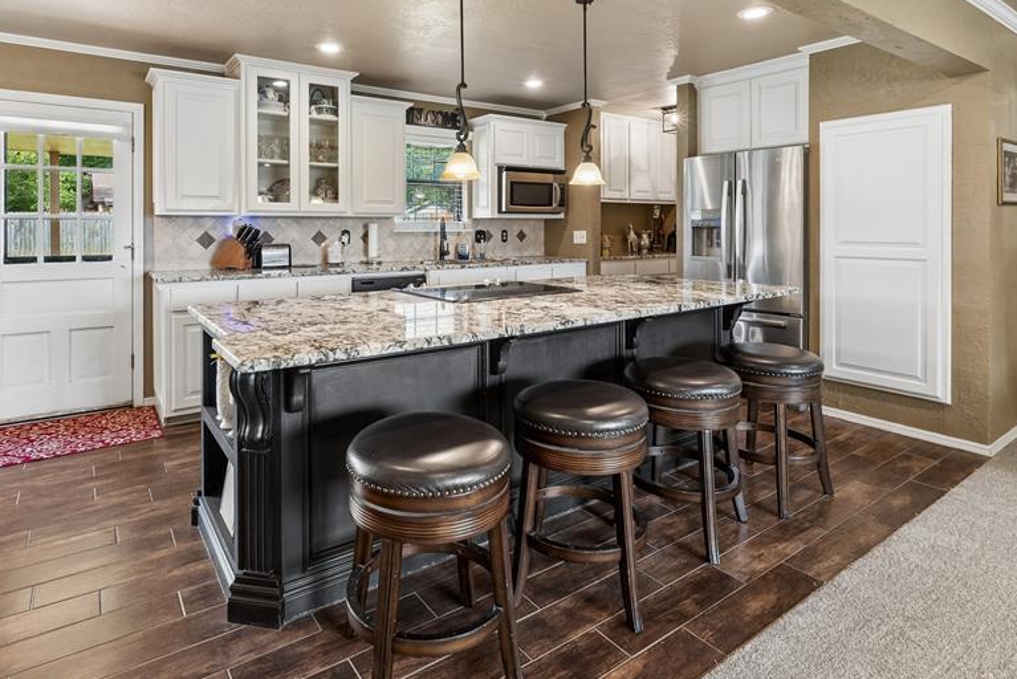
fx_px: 565
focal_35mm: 20
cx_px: 465
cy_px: 235
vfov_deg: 60.7
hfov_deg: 83.8
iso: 200
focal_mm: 10
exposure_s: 1/13
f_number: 8
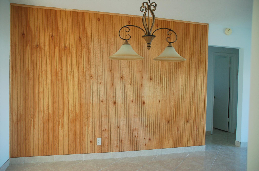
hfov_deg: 67.5
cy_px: 86
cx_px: 130
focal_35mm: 27
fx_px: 194
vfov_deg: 47.7
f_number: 4.5
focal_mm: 18
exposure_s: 1/80
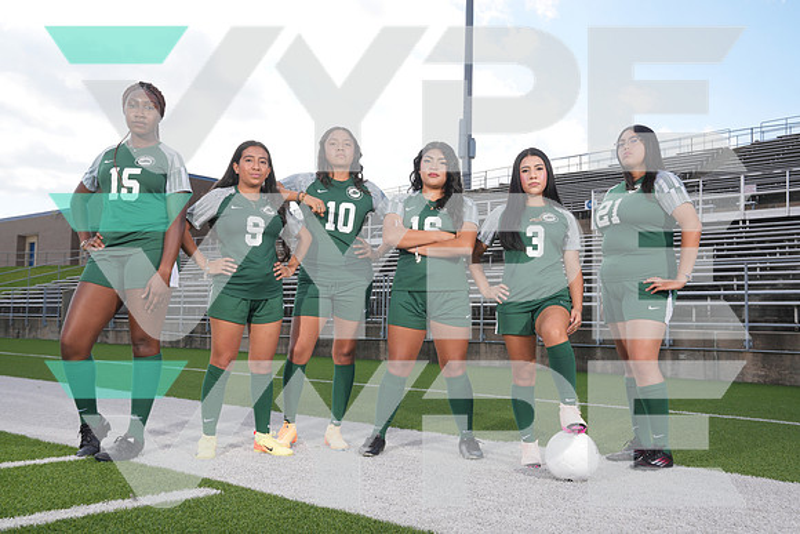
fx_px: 778
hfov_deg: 54.4
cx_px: 400
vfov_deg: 37.9
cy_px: 267
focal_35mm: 35
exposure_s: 1/200
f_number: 9
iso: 200
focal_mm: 35
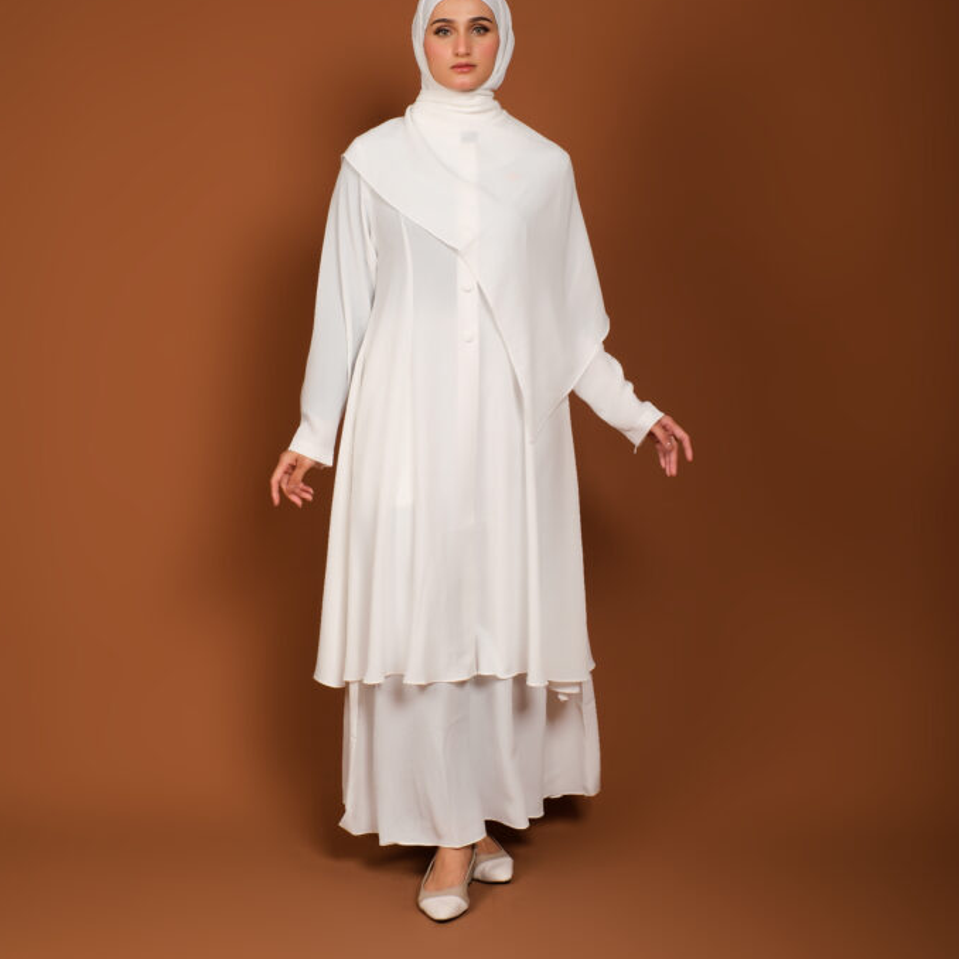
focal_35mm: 68
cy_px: 397
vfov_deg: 25.3
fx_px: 2131
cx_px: 477
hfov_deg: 25.4
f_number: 6.4
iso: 250
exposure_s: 1/200
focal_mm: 35
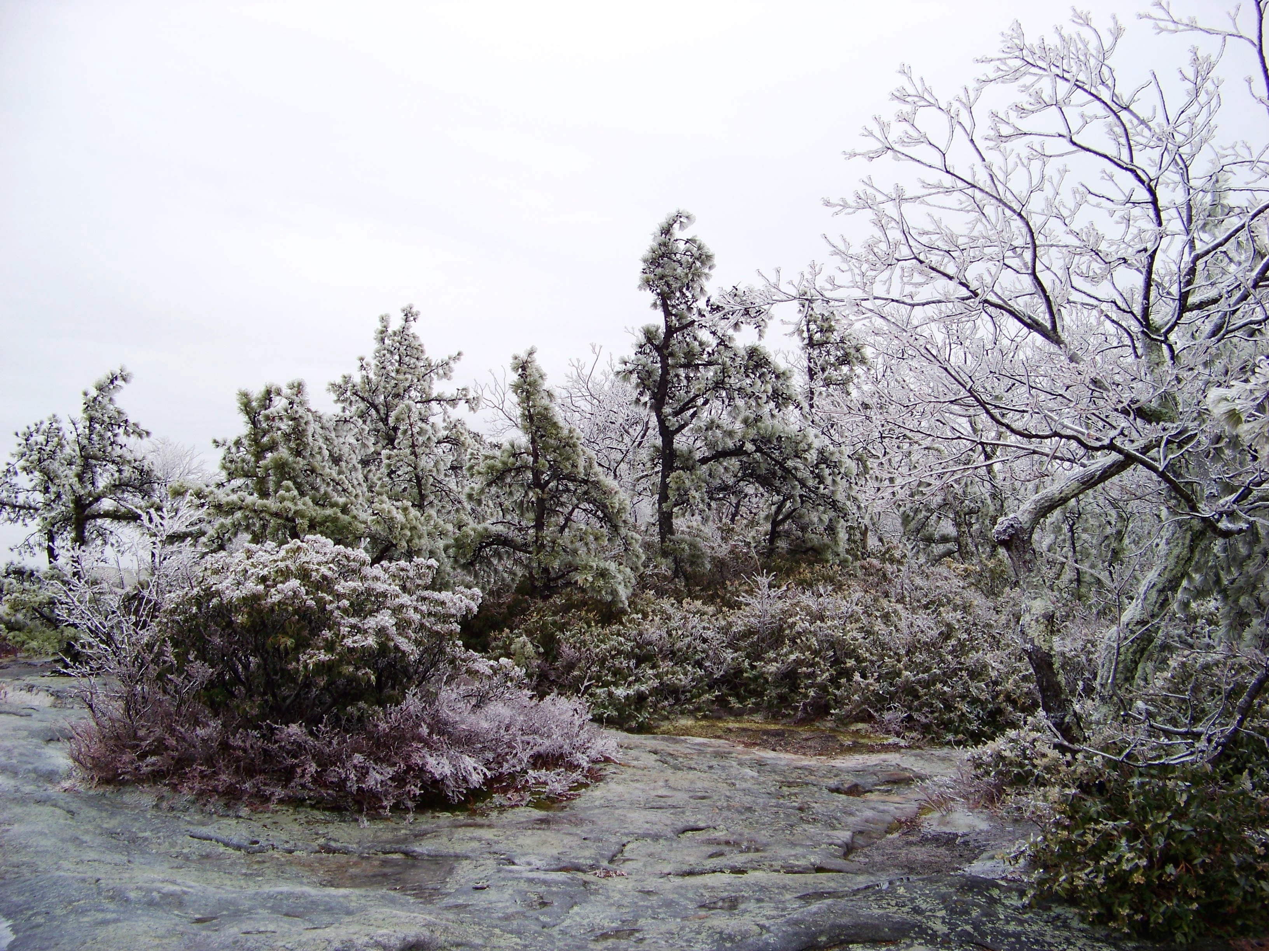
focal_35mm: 36
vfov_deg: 39.7
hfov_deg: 51.4
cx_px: 634
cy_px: 476
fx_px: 1320
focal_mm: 5.85
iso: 64
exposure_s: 1/400
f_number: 2.8
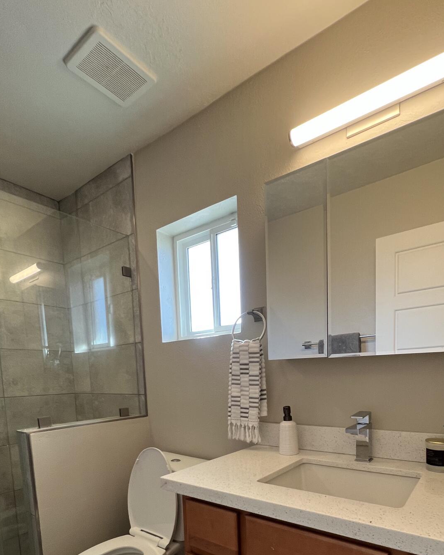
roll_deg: +2.0
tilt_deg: -4.3
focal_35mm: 19
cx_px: 255
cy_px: 408
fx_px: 312
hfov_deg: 70.5
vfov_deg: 77.8
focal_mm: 1.57
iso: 160
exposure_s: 1/120
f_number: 1.8
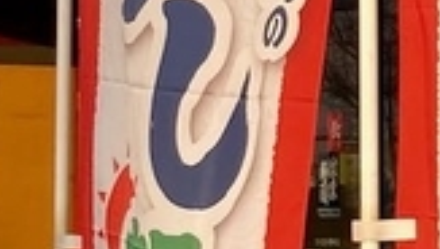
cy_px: 157
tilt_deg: +5.2
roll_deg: +0.1
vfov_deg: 5.4
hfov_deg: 9.0
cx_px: 920
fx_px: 2616
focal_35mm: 224
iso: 20
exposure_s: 1/838
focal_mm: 3.99
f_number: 1.8
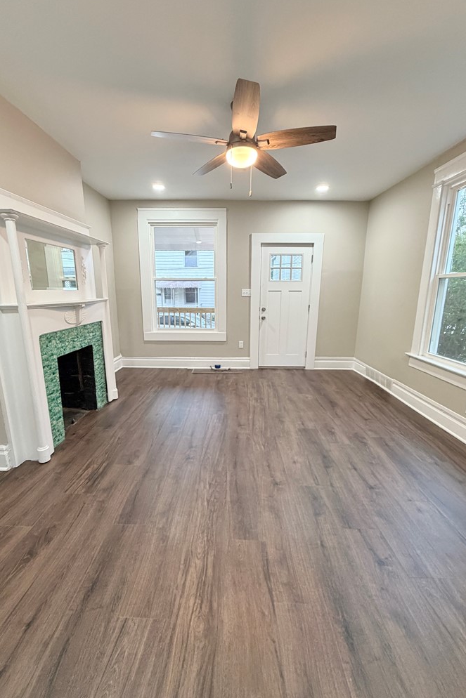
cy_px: 351
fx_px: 291
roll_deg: -0.7
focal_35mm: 15
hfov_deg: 77.3
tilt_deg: -12.1
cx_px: 224
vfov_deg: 100.4
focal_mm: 2.22
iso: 320
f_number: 2.2
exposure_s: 1/60
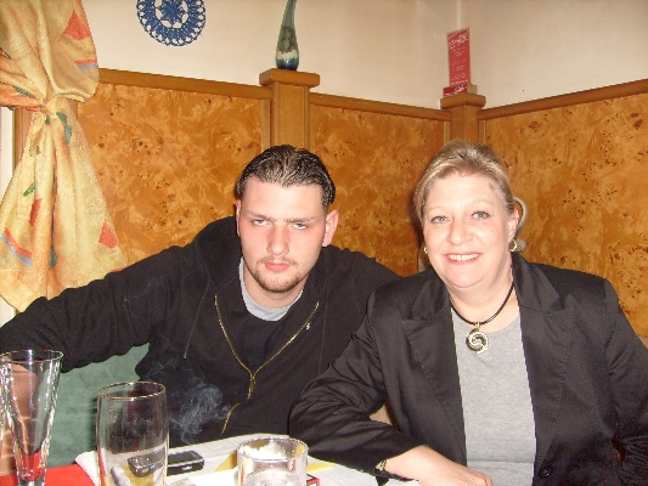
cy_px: 243
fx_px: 655
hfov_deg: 52.6
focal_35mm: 35
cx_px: 324
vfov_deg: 40.7
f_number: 2.8
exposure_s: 1/45
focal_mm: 5.8
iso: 100
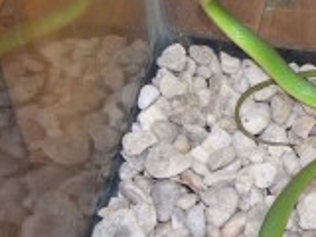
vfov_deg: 14.0
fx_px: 959
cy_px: 38
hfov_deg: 18.3
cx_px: 312
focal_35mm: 105
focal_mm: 7
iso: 80
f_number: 3
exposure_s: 1/60
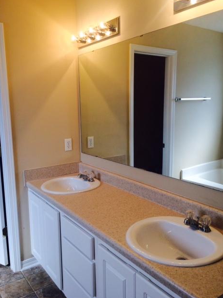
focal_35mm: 30
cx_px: 113
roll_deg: +1.4
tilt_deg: -12.5
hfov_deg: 46.8
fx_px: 258
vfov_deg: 60.0
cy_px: 151
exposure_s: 1/120
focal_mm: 4.15
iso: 40
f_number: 2.2
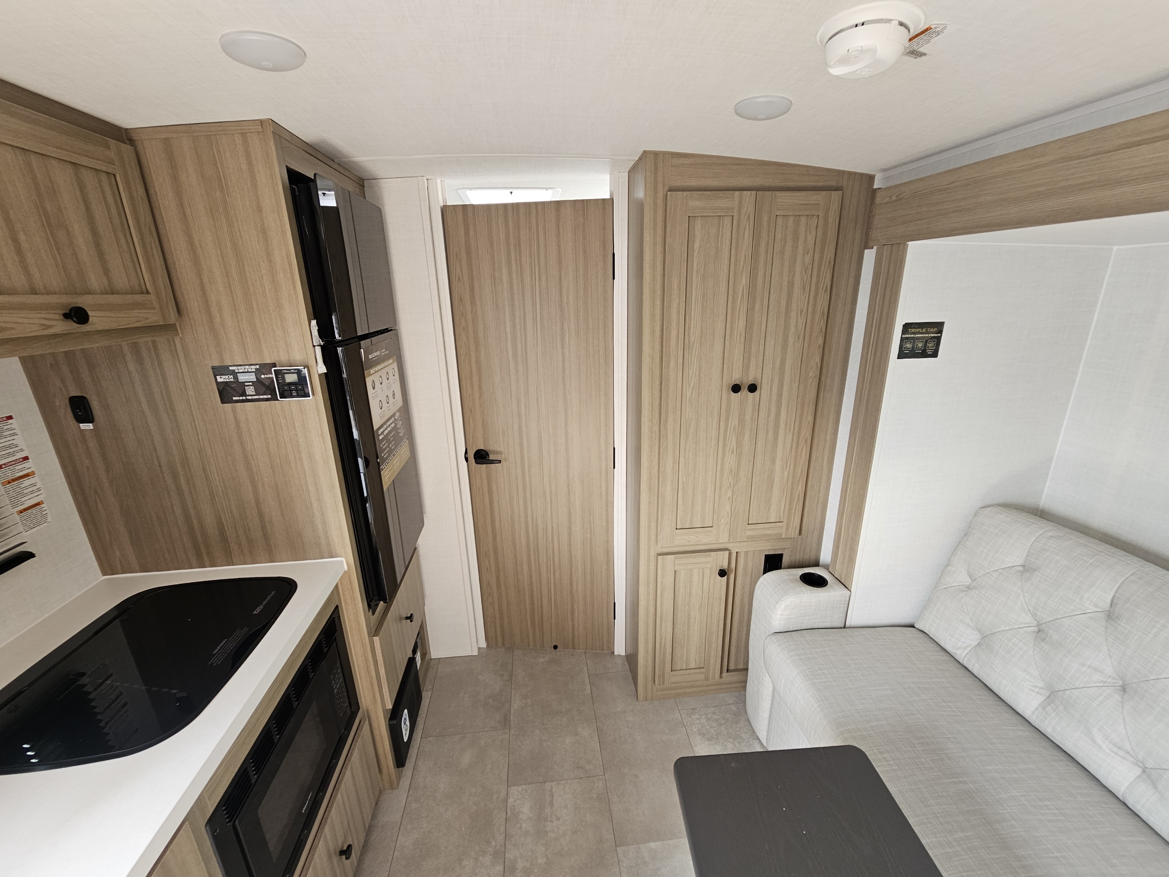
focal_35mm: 13
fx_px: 439
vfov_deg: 89.9
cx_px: 584
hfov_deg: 106.2
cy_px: 438
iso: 100
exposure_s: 1/60.2
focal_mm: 2.2
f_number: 2.2
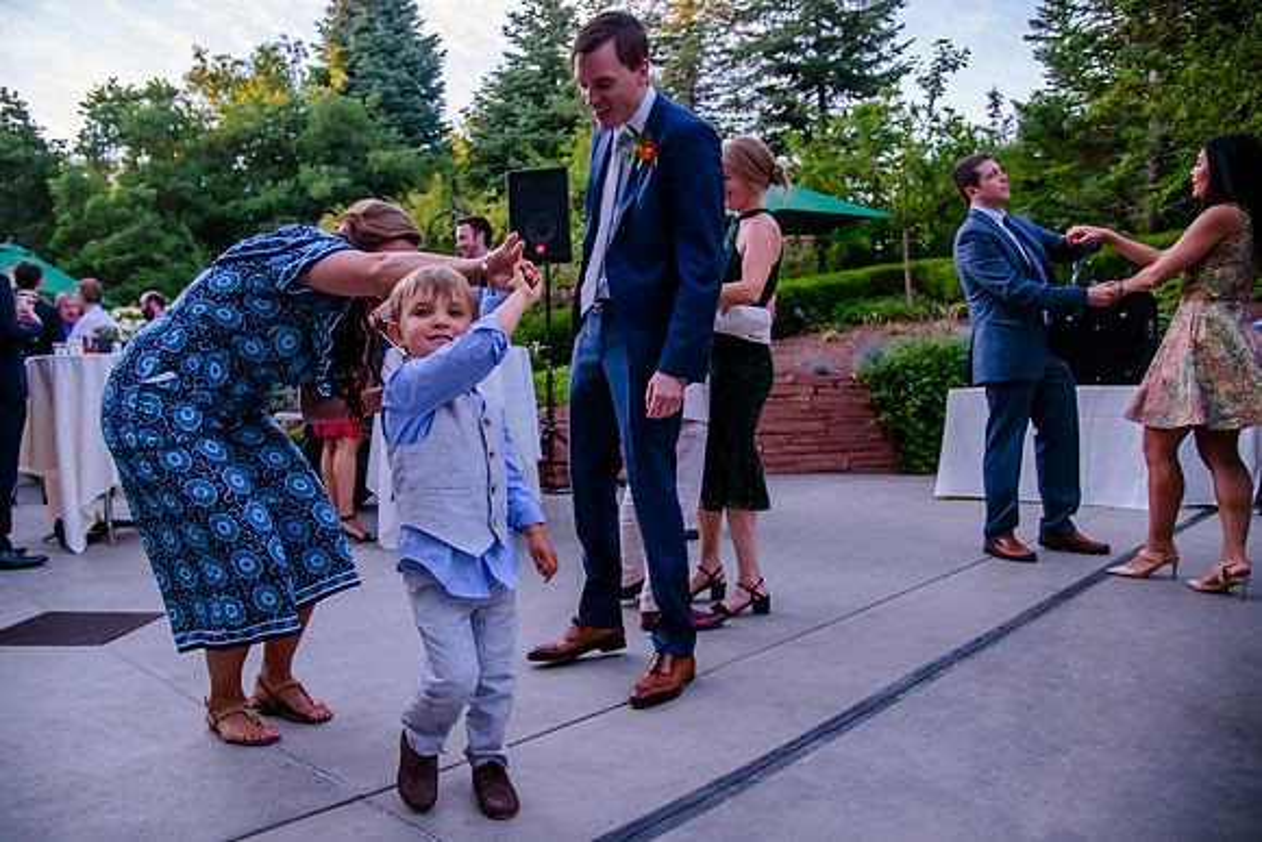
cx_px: 614
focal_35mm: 25
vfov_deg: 51.0
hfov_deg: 71.1
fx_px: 882
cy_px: 420
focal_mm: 24
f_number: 4
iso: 3200
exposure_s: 1/640
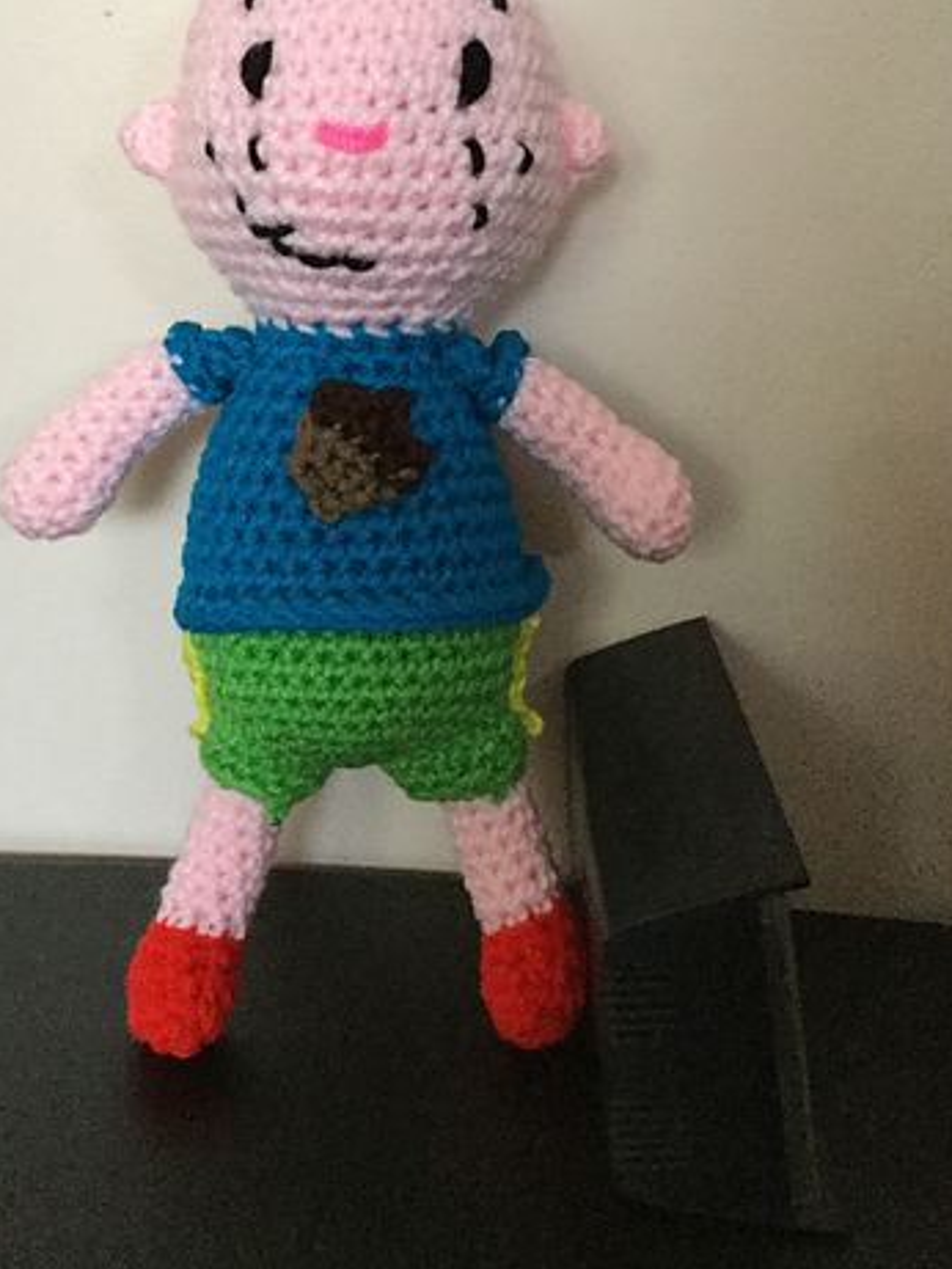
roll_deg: -0.5
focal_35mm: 43
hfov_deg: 33.5
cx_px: 366
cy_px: 435
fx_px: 1576
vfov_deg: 43.3
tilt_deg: -14.3
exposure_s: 1/15
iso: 320
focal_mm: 3.3
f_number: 2.4
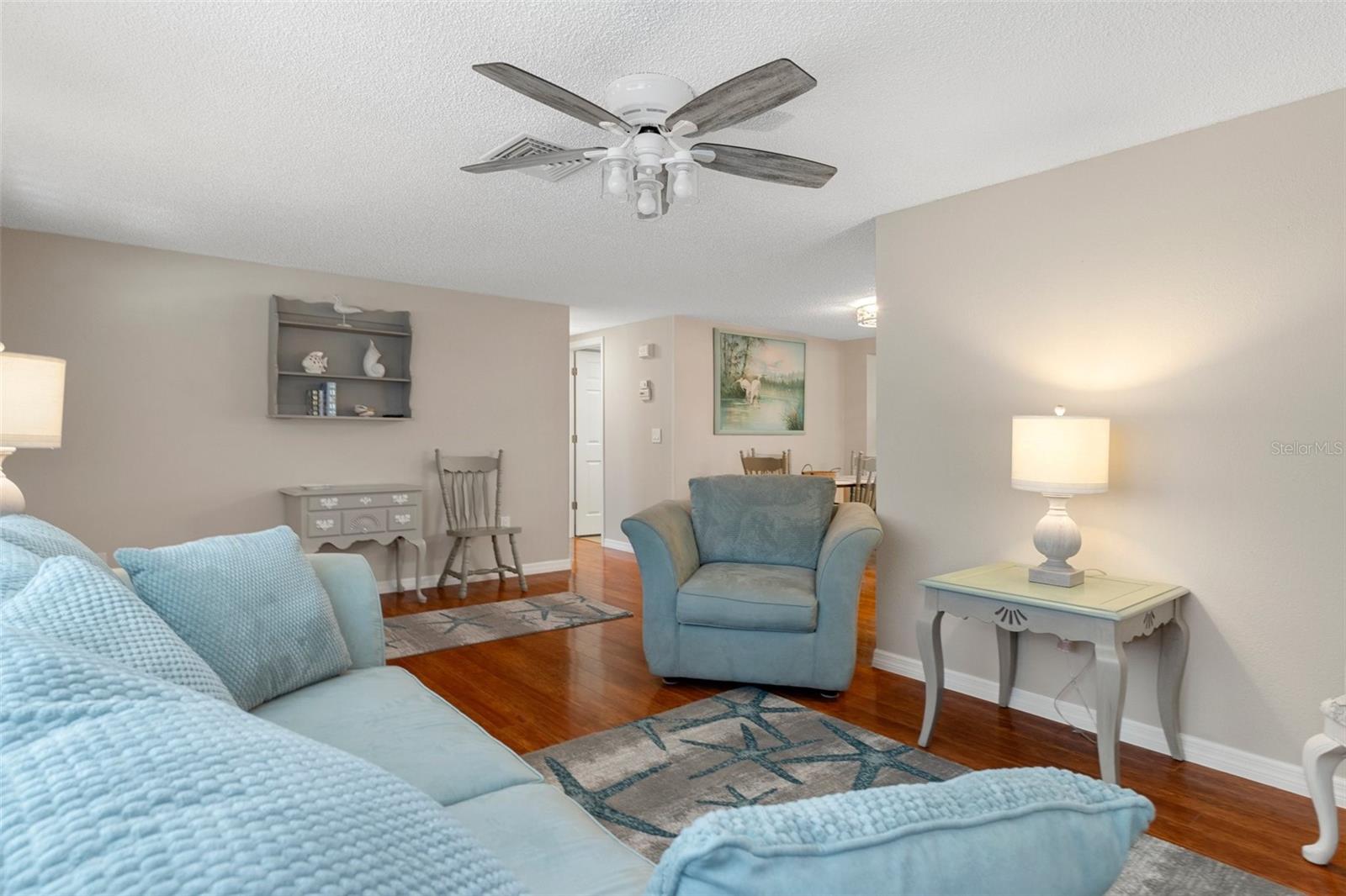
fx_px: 673
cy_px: 448
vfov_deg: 67.4
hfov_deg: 90.0
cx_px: 673
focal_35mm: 18
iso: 320
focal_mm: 12
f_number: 8
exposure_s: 1
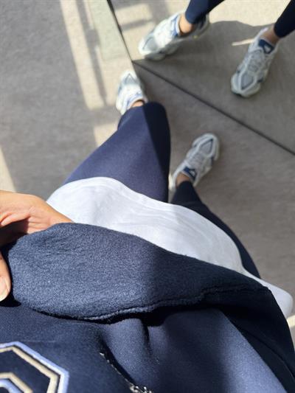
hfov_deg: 56.8
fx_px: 273
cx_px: 148
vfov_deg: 71.6
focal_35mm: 24
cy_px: 196
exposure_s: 1/643
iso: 100
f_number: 1.78
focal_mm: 6.76
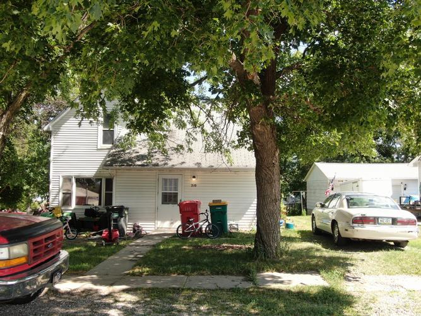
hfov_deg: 51.4
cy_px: 158
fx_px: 438
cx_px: 210
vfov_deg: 39.6
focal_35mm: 36
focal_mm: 6.21
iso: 100
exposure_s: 1/200
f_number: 3.3
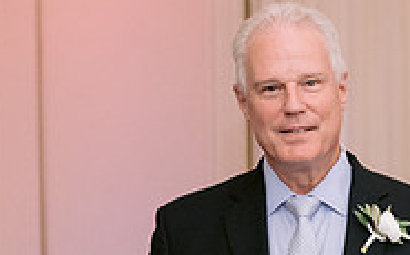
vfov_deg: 5.7
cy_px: 443
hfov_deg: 9.1
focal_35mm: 227
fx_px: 2533
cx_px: 498
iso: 1600
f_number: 2.8
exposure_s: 1/160
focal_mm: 50
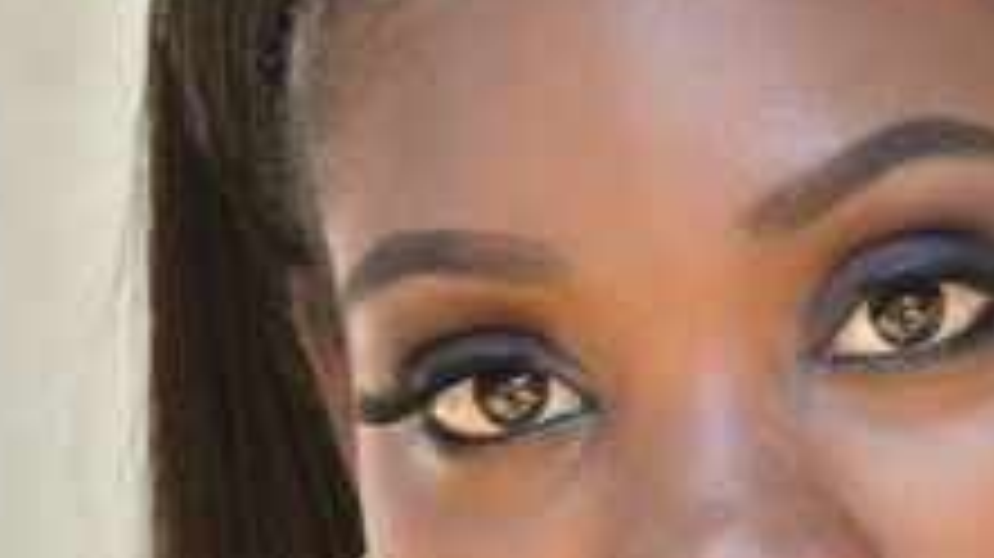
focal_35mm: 366
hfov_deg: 5.9
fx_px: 9641
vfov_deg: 3.3
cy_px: 932
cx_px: 882
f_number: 8
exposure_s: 1/200
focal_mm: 122
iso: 800
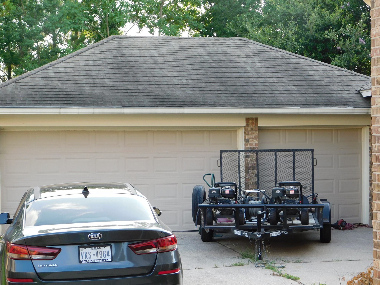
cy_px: 142
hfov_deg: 24.4
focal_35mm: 80
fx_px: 878
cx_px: 190
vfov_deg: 18.4
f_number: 4.4
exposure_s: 1/80
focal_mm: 14.2
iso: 125
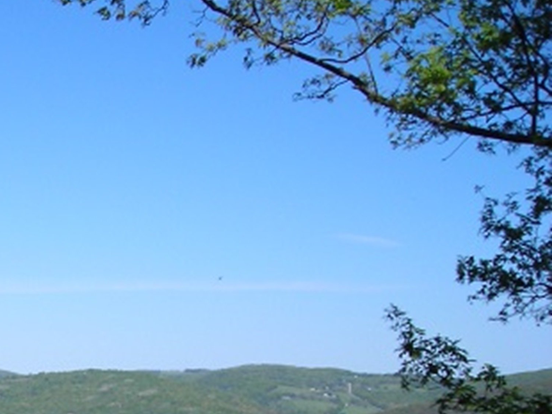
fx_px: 1563
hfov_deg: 18.7
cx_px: -159
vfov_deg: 14.7
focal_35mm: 98
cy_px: 482
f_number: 6.4
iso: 50
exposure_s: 1/196
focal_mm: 6.3
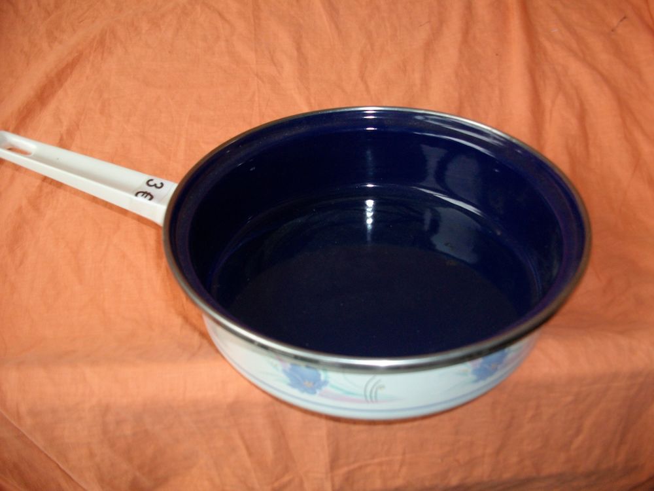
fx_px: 605
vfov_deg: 44.2
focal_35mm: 32
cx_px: 327
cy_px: 246
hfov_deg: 56.8
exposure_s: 1/40
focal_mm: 5.7
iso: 125
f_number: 2.9
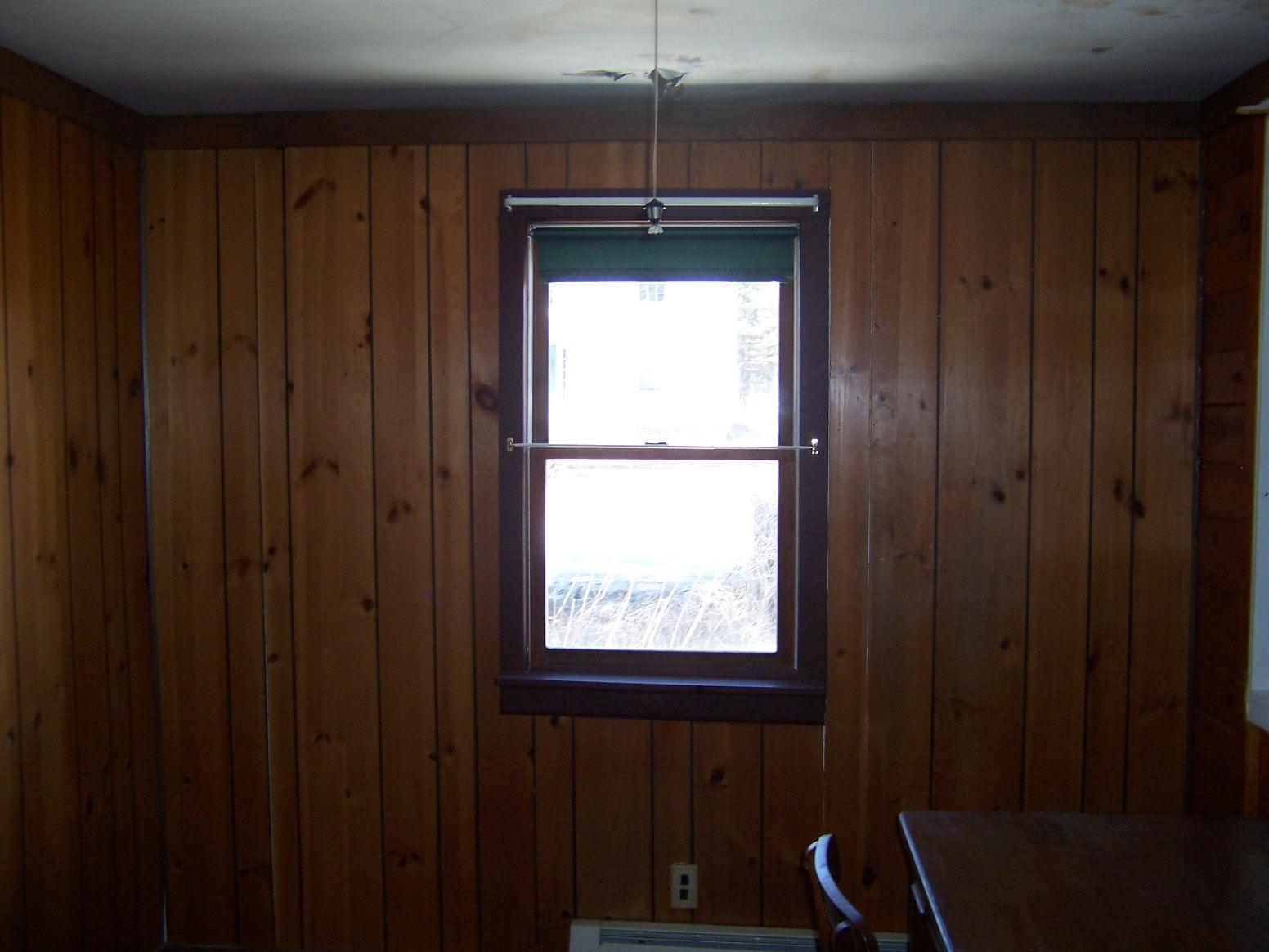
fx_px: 1210
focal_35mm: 33
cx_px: 634
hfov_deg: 55.4
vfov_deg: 42.9
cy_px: 476
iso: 140
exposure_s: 1/60
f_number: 2.8
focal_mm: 5.5
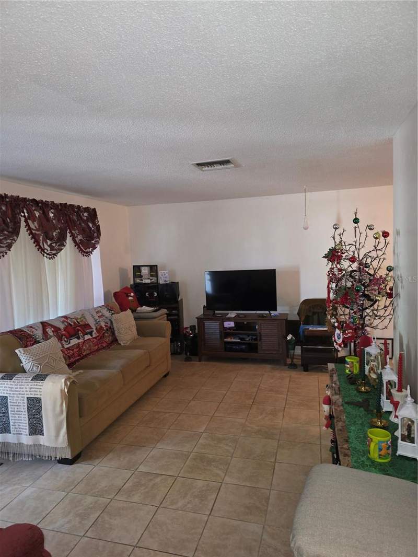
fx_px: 370
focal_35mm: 23
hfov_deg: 58.9
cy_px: 278
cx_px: 209
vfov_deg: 73.9
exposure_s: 1/17.2
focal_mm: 6.3
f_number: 1.7
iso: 125
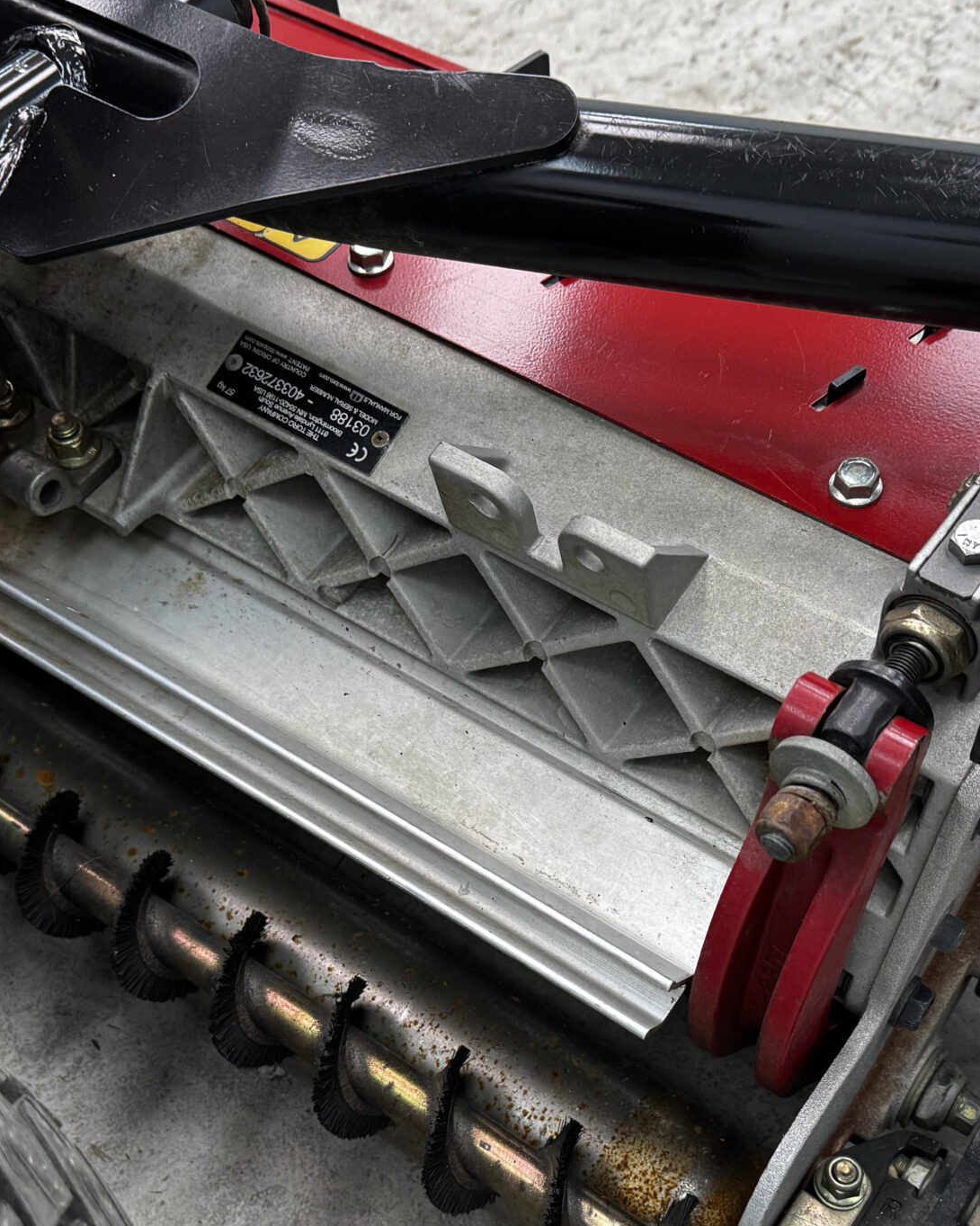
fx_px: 1596
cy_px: 773
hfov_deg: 34.1
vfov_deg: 41.7
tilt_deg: -57.6
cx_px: 548
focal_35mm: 44
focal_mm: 6.76
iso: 200
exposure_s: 1/120
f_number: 1.78
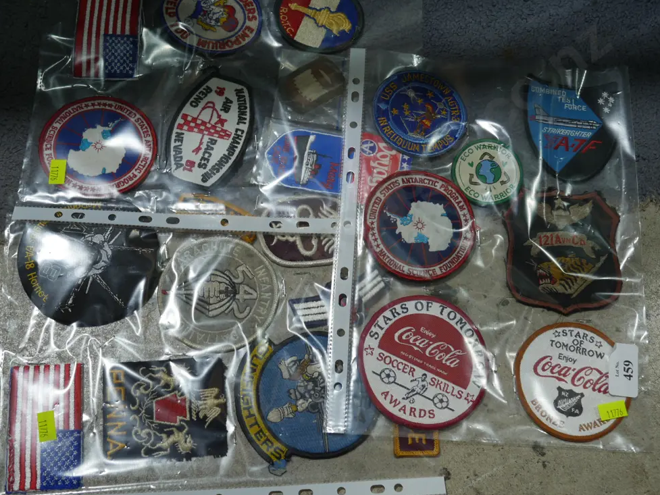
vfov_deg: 32.9
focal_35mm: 44
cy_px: 243
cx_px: 327
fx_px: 839
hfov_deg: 42.9
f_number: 4.6
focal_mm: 21
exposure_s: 1/80
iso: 200
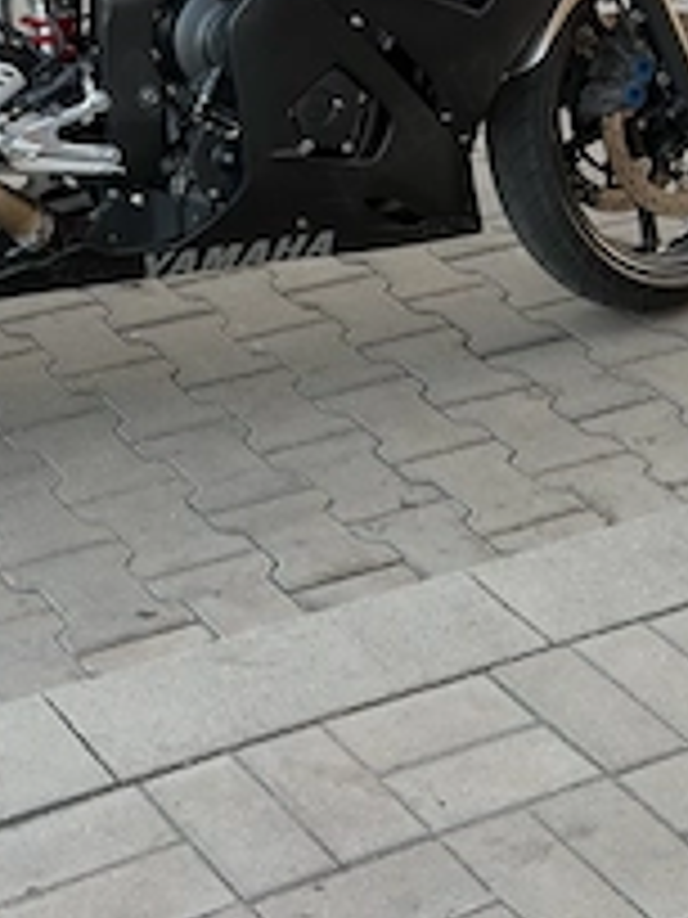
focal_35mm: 94
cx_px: 211
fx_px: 2491
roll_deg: -2.5
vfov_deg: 20.6
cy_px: 144
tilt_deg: -23.9
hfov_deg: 15.7
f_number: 1.78
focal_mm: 6.76
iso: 80
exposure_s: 1/129
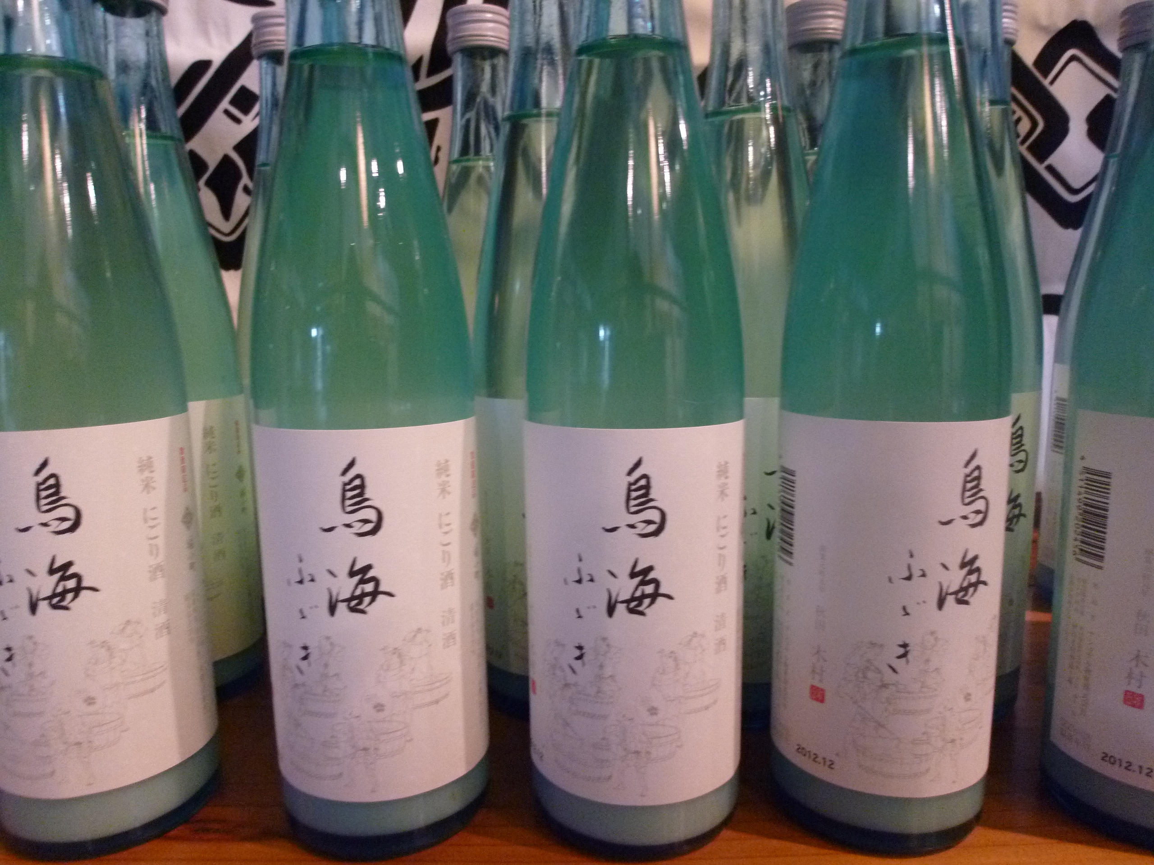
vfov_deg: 56.8
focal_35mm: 24
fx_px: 800
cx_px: 577
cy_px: 432
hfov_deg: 71.6
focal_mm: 4.3
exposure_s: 1/8
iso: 400
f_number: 2.2
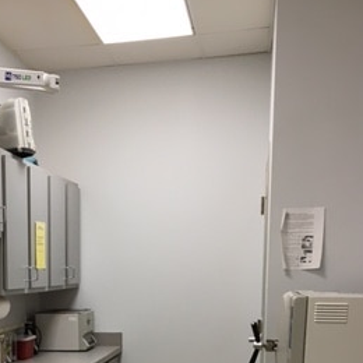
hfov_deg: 26.6
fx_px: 747
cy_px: 390
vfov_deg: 25.5
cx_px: 57
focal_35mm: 63
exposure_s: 1/30
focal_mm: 4.15
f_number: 2.2
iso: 32
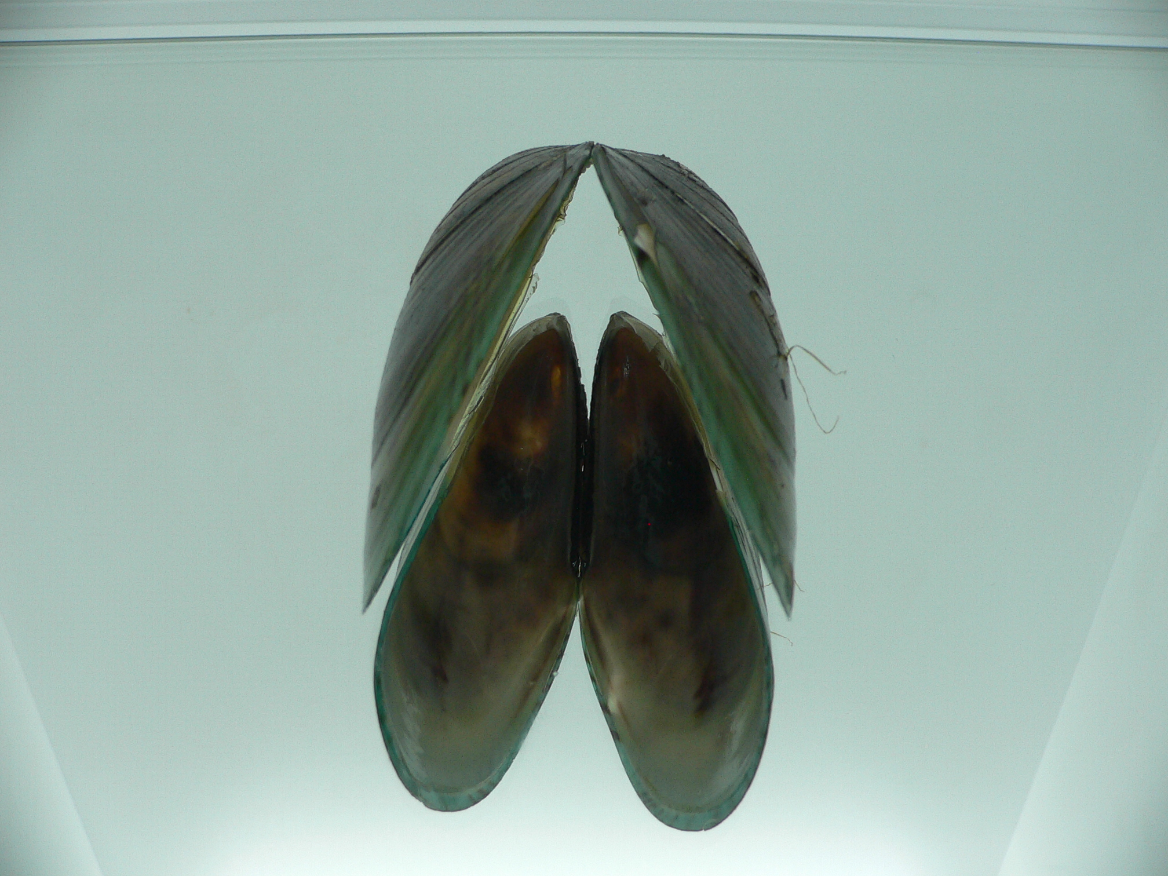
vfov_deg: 40.7
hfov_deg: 52.6
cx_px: 584
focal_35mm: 35
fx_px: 1181
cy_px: 438
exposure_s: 1/60
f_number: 2.8
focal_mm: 4.6
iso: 100
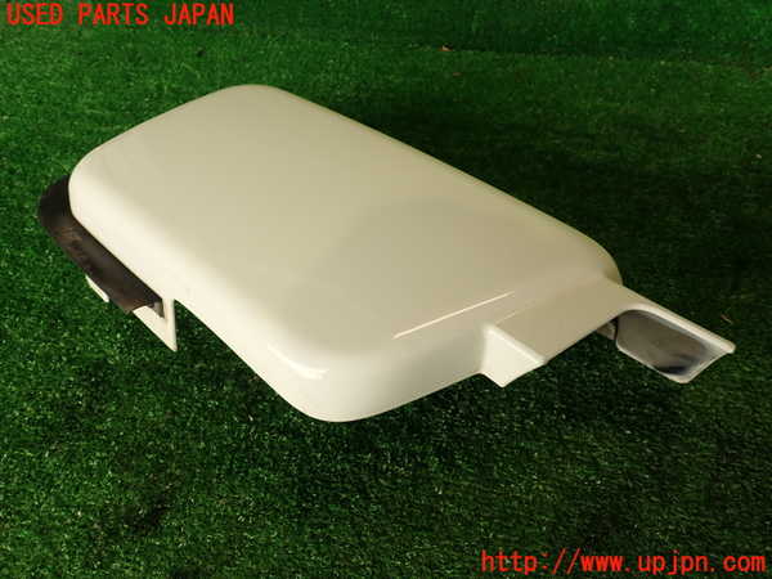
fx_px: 558
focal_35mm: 25
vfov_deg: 54.9
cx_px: 386
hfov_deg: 69.4
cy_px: 290
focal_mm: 4.5
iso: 100
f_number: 2.8
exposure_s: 1/60
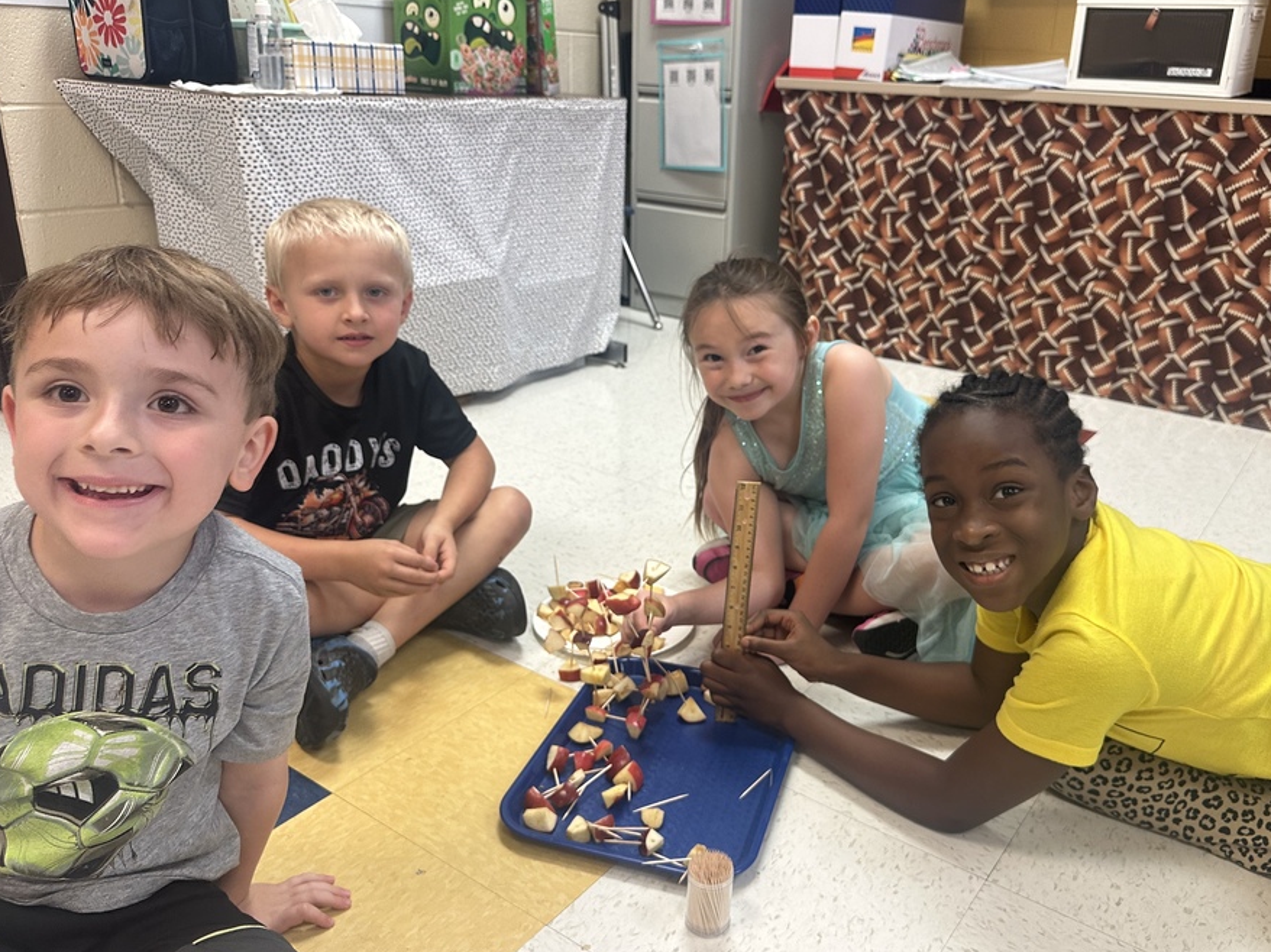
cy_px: 470
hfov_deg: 63.3
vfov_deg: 49.7
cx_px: 701
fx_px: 1028
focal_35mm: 28
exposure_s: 1/120
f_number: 1.78
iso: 200
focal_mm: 6.86
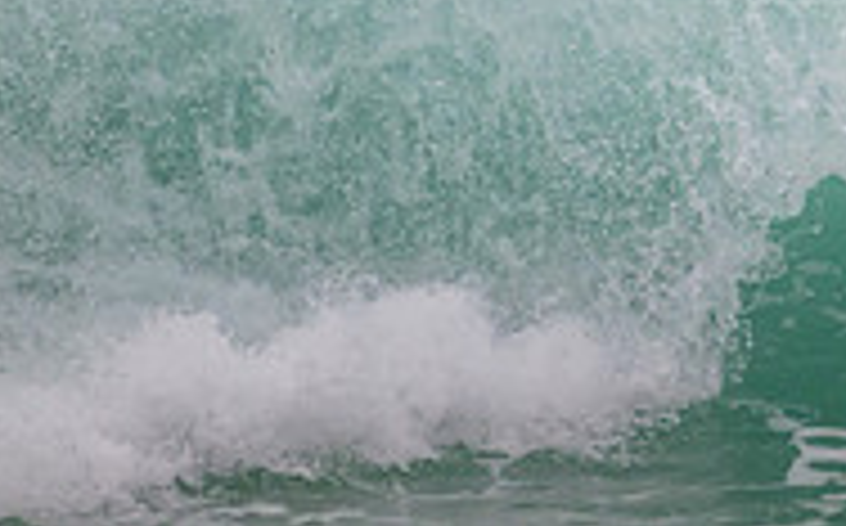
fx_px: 57963
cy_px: -339
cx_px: 1220
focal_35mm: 2517
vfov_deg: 0.5
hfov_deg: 0.8
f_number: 11
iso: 3200
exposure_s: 1/1600
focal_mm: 800
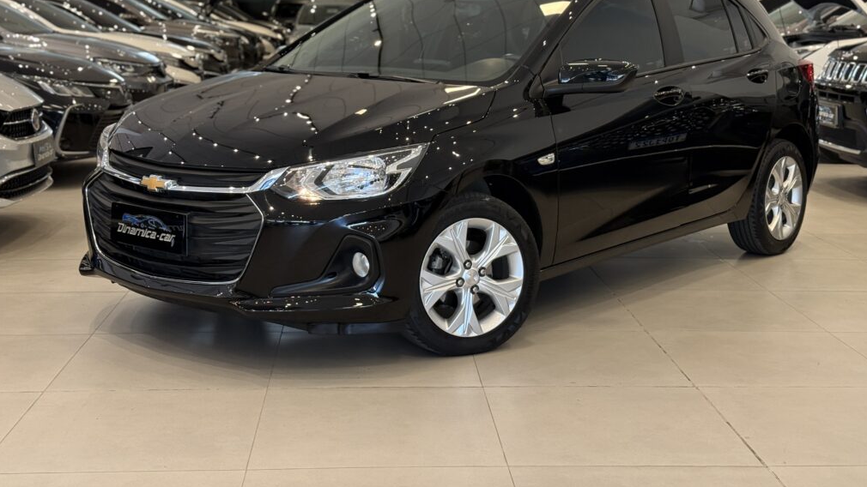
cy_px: 160
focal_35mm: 53
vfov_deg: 22.5
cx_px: 432
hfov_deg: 39.2
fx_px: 1218
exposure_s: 1/60
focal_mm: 6.76
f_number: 1.78
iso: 200
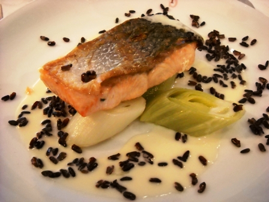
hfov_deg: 45.8
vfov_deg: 35.1
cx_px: 134
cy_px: 101
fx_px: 319
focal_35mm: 41
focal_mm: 6.72
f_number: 3.1
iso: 800
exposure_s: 1/15
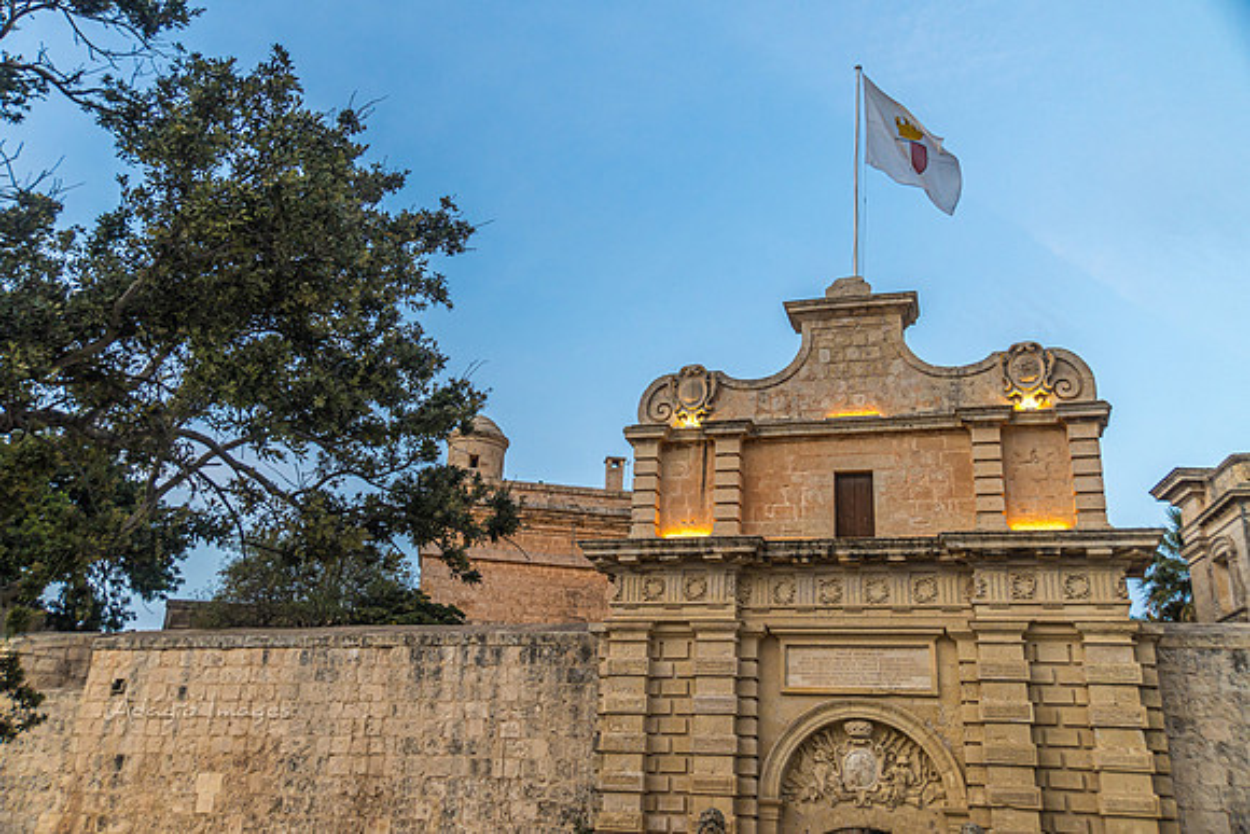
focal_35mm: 33
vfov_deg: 40.0
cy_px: 417
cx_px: 625
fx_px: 1146
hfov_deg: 57.2
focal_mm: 22
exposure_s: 1/50
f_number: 4.5
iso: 400
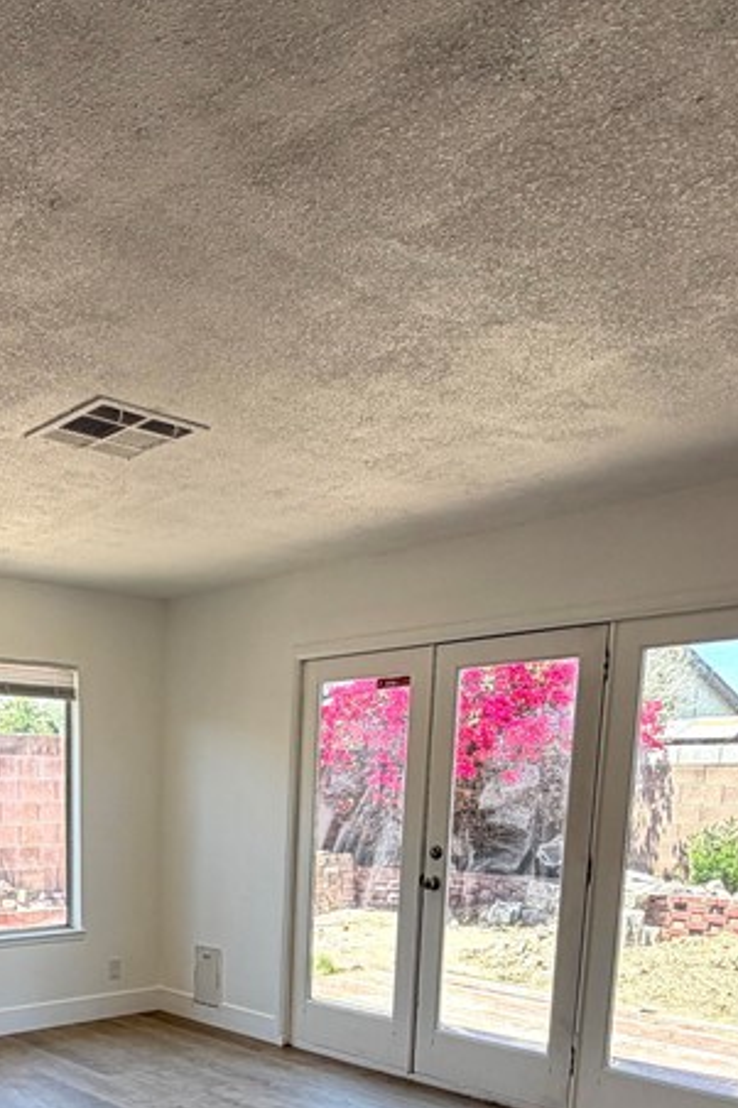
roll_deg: +0.4
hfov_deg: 38.2
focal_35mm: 33
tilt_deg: -11.2
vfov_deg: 51.4
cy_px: 971
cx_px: 132
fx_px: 1015
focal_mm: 2.22
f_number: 2.2
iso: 50
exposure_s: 1/164
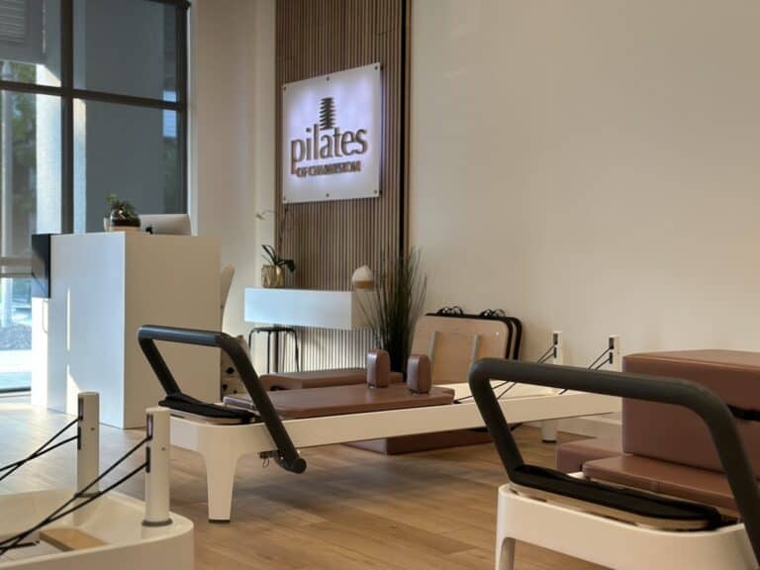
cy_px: 285
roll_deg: +0.1
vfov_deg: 30.3
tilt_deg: -1.9
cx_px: 380
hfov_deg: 39.7
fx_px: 1054
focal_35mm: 48
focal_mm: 6.86
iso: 125
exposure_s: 1/60
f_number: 1.78
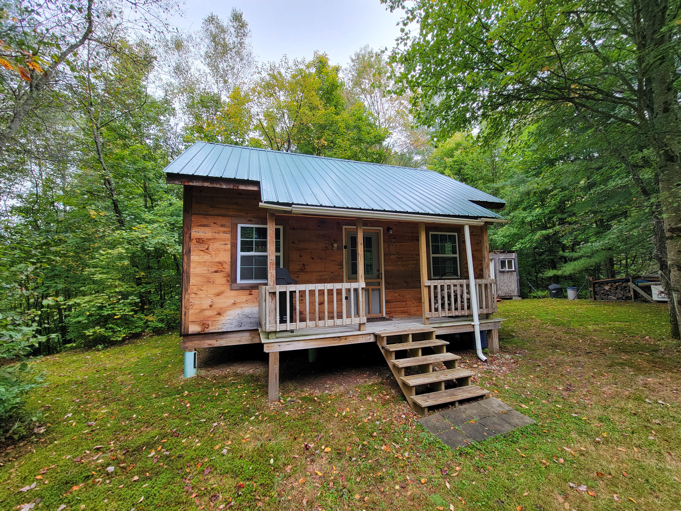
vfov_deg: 89.9
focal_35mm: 13
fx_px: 256
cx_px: 340
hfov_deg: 106.2
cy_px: 256
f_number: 2.2
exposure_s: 1/120
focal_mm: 2.2
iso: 80
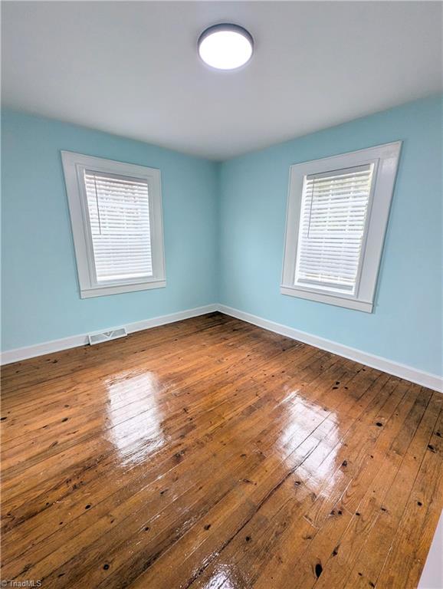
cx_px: 222
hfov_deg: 90.0
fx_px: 221
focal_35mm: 13
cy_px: 294
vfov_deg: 106.1
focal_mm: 1.95
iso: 49
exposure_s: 1/120
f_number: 2.2
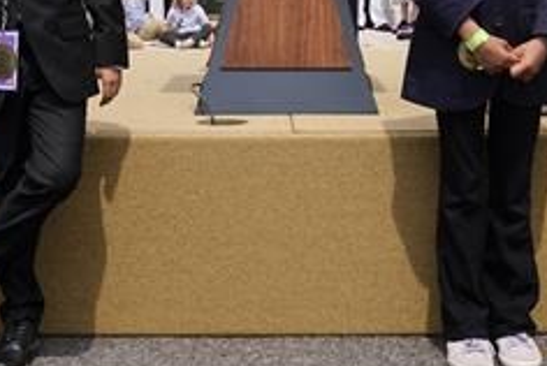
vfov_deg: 17.0
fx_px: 1171
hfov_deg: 26.3
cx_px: 278
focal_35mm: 77
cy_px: -68
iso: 400
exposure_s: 1/4000
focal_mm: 28
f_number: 5
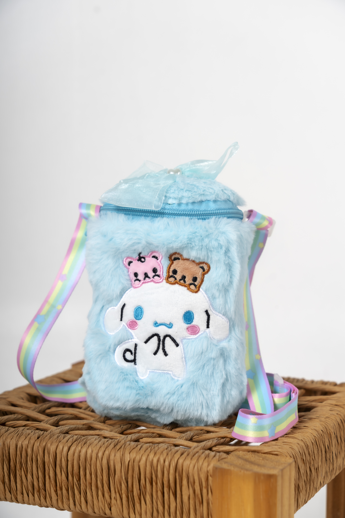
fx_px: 1092
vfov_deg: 26.7
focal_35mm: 76
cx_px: 172
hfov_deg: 17.9
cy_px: 259
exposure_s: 1/125
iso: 100
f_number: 7.1
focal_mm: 76
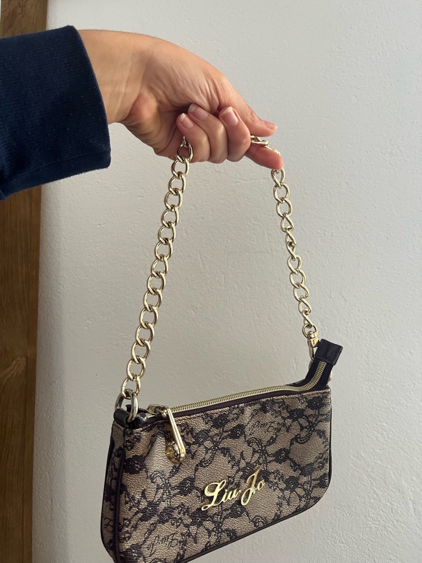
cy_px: 282
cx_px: 211
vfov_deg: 67.3
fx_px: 423
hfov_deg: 53.1
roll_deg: +0.6
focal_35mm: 26
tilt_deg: -2.0
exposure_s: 1/60
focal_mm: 5.1
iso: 200
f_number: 1.6
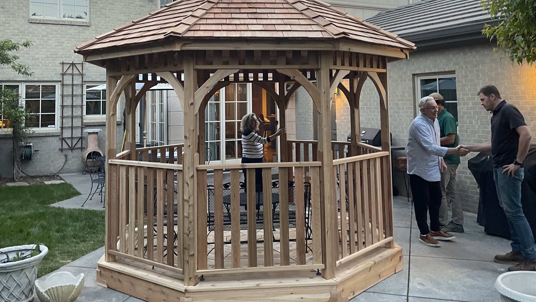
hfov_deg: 55.3
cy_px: 77
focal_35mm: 36
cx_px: 265
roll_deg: +0.1
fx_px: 512
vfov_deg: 32.2
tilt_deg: +4.7
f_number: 1.6
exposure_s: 1/60
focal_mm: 4.2
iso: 160
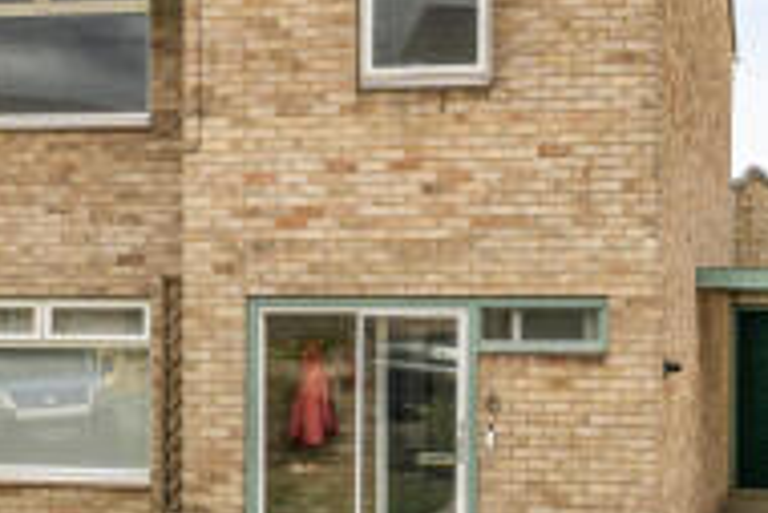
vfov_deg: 18.2
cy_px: 172
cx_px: 299
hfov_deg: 26.9
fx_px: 1601
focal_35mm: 75
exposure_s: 1/500
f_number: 8
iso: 400
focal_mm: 20
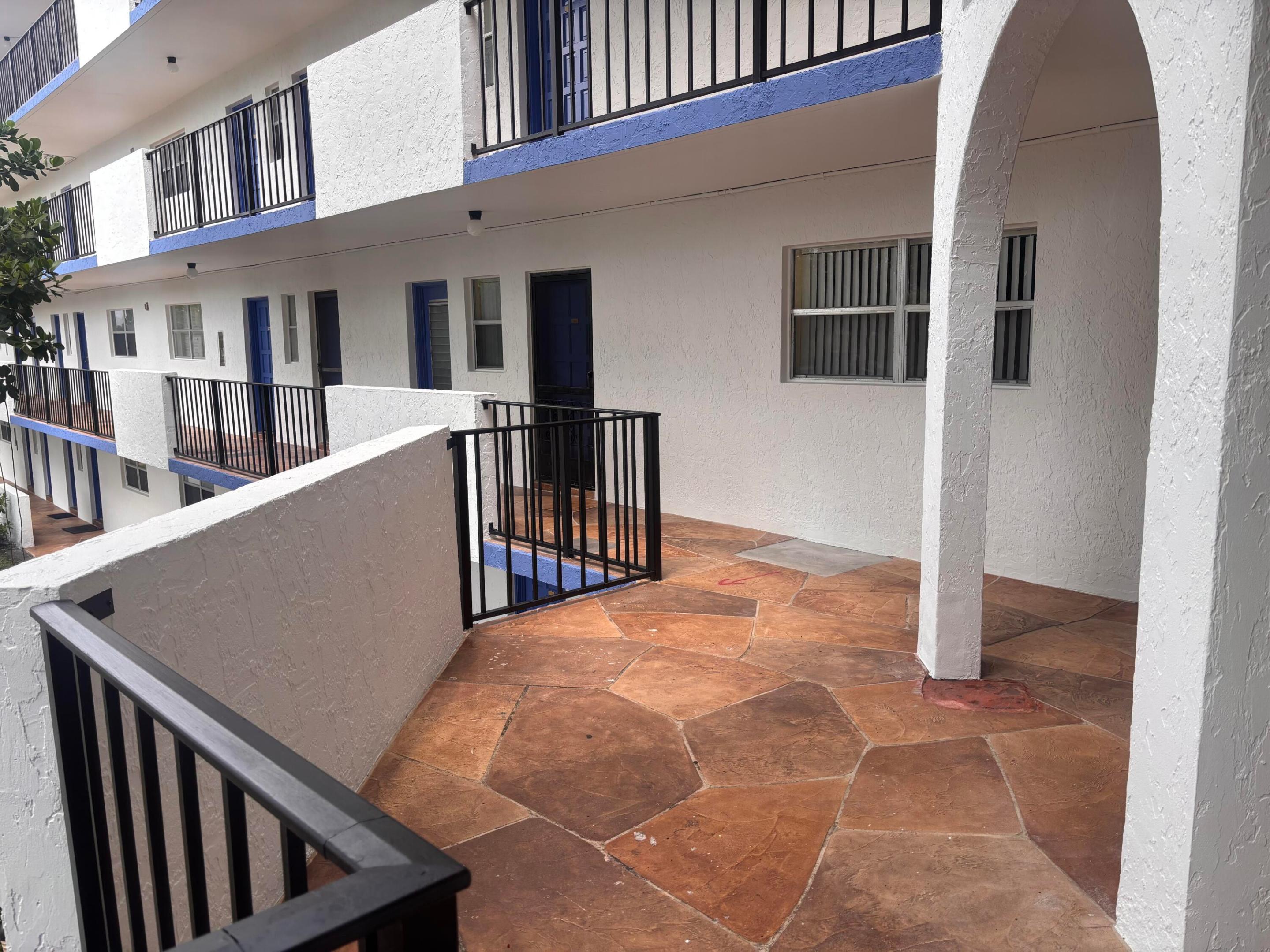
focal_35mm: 26
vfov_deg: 53.1
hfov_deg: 67.3
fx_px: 954
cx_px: 635
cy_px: 476
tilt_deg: -8.2
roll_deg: +0.2
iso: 50
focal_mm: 5.96
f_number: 1.6
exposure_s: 1/775
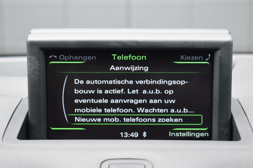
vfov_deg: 16.5
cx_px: 126
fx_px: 580
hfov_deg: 24.6
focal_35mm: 82
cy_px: 84
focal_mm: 55
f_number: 5.6
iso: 500
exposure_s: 1/60
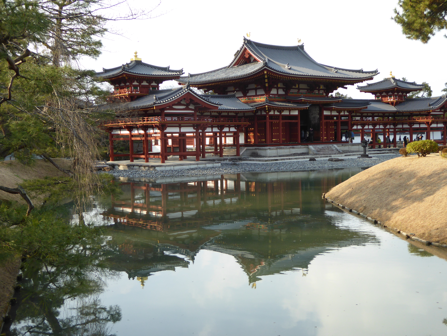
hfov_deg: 38.9
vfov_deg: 29.7
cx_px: 224
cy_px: 168
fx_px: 633
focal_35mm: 49
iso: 100
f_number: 4
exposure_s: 1/200
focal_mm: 8.4
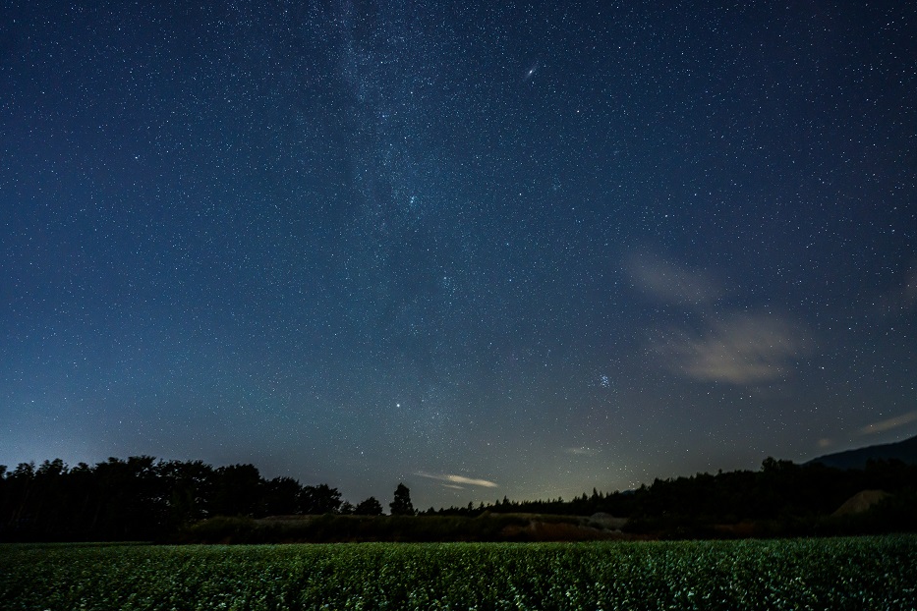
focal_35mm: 15
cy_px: 296
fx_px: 382
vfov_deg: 77.3
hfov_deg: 100.4
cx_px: 458
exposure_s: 30
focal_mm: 14
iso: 2500
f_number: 2.8
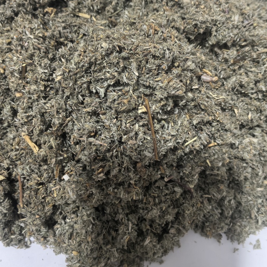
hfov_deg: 48.5
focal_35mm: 34
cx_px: 133
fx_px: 297
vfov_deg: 48.1
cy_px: 102
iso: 400
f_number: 2
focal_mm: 5.75
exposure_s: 1/100
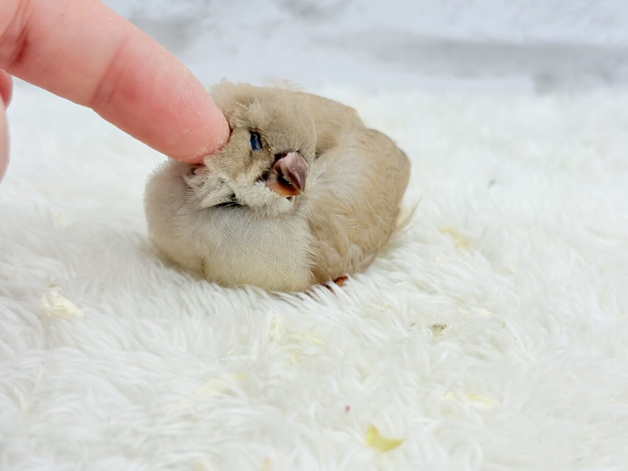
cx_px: 314
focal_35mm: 52
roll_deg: -3.7
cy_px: 236
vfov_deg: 28.0
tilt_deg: -22.0
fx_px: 943
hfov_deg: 36.8
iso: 64
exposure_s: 1/100
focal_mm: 5.96
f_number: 1.6
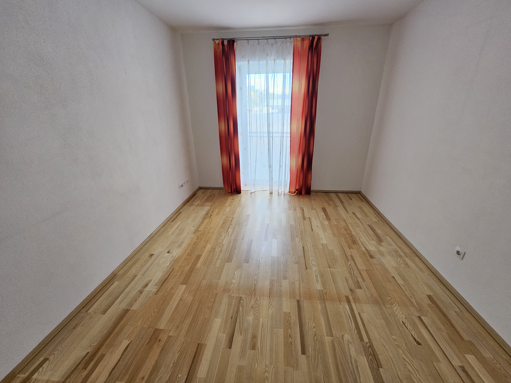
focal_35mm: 13
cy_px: 192
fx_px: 192
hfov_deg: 106.2
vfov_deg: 89.9
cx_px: 256
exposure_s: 1/50
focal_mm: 2.2
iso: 250
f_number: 2.2
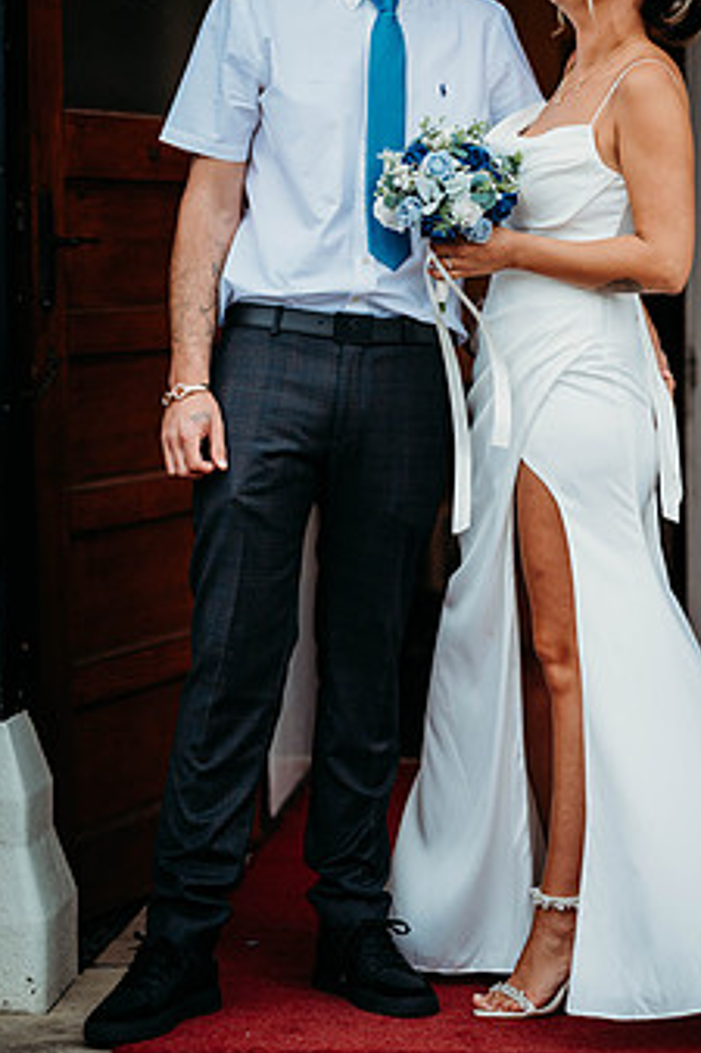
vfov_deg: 18.1
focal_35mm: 113
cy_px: 361
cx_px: 450
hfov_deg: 12.1
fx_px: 3304
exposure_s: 1/200
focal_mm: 85
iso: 110
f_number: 2
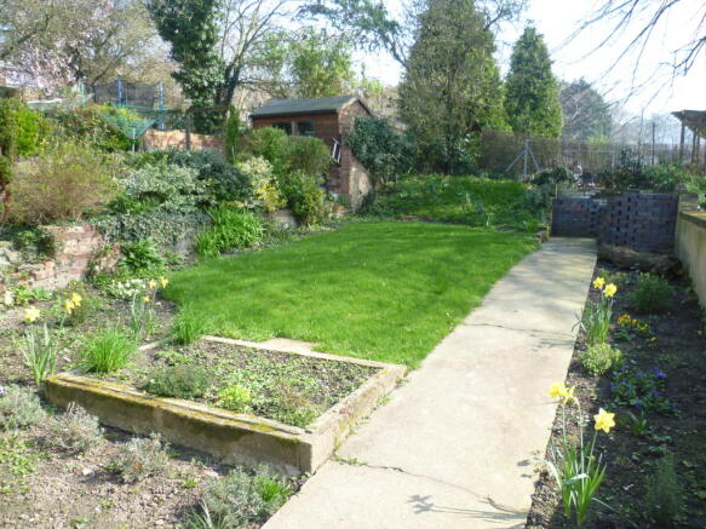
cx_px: 353
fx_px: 571
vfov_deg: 49.7
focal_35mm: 28
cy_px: 264
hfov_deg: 63.5
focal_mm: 5
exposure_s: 1/320
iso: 100
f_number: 2.8
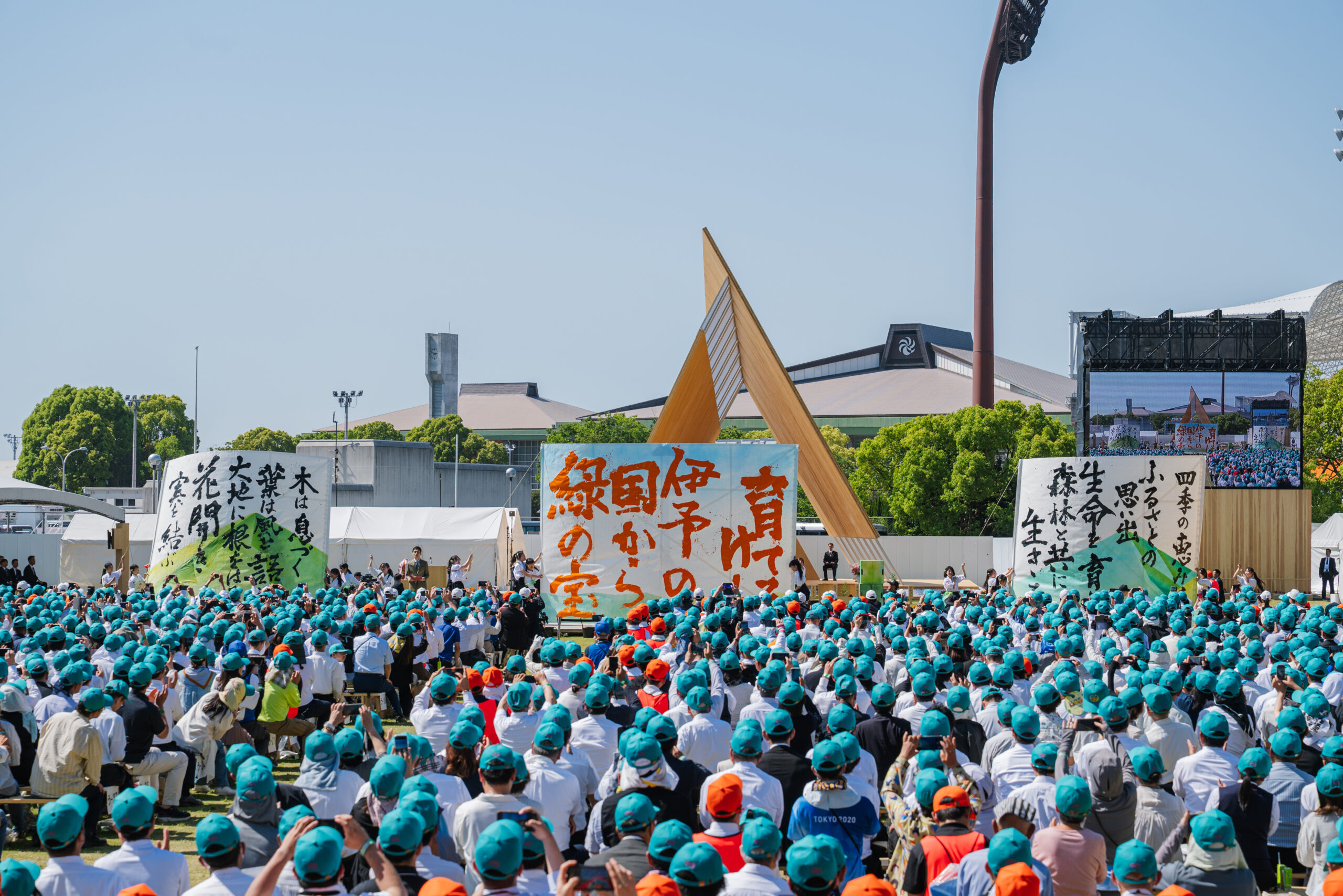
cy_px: 448
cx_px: 672
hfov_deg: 28.8
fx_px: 2611
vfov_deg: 19.5
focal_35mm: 70
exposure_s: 1/1250
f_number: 5.6
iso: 200
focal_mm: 70
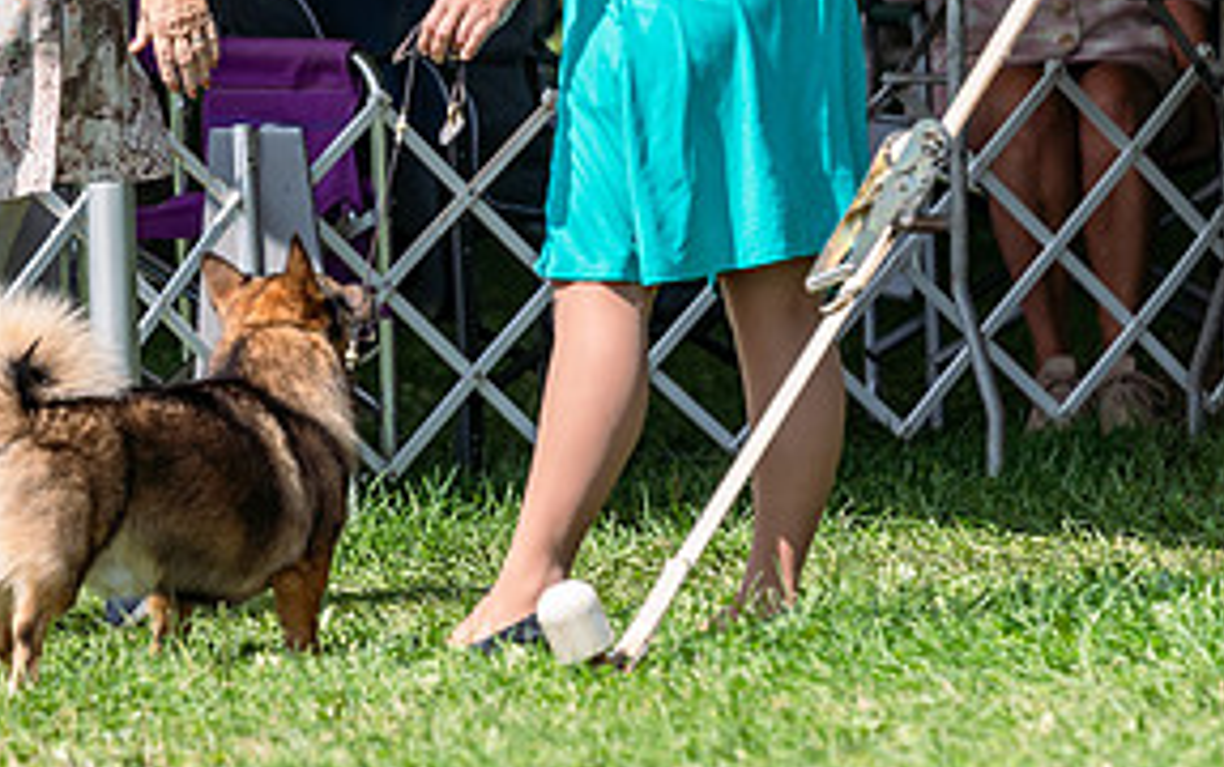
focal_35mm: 479
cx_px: 267
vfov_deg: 2.7
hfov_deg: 4.4
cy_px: 38
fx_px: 15994
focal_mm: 200
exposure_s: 1/1000
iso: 100
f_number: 4.5
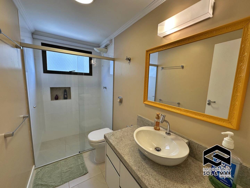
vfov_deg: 85.7
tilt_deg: -7.3
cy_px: 94
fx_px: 101
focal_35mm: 14
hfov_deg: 102.1
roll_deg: -2.2
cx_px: 125
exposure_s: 1/120
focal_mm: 2.22
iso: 100
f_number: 2.2
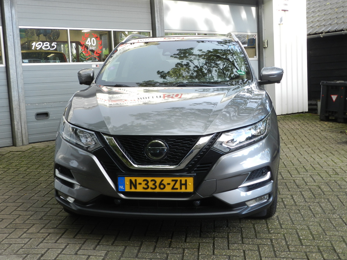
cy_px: 130
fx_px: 461
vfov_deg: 31.5
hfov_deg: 41.2
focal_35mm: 46
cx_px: 174
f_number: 4.2
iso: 160
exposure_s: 1/40
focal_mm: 8.1
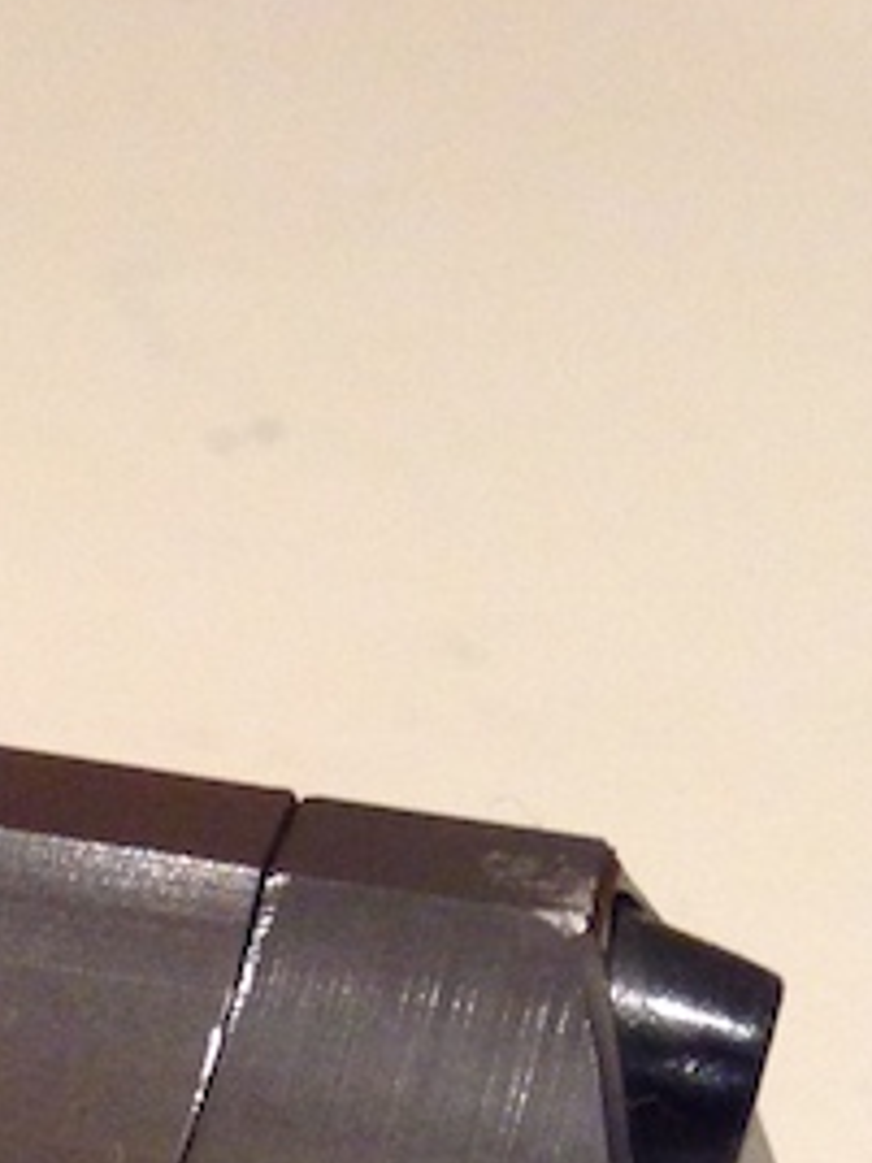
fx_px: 4232
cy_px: 2178
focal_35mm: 126
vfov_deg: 13.7
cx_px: -768
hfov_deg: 10.9
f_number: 2.4
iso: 200
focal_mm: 4.12
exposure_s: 1/20
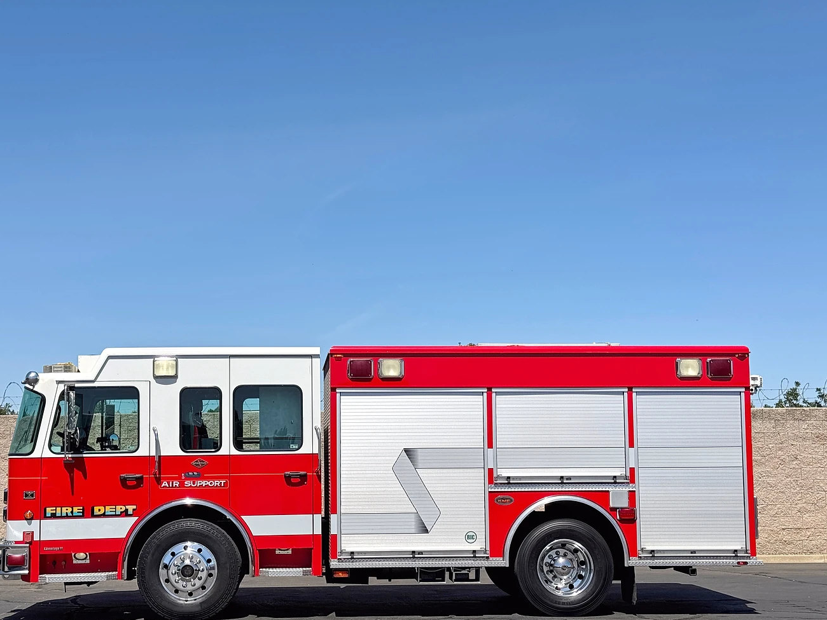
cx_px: 373
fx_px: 1290
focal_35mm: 54
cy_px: 336
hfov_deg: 35.5
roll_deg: +0.3
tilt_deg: +4.8
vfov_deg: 27.0
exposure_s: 1/5376
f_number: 1.78
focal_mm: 6.76
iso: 64
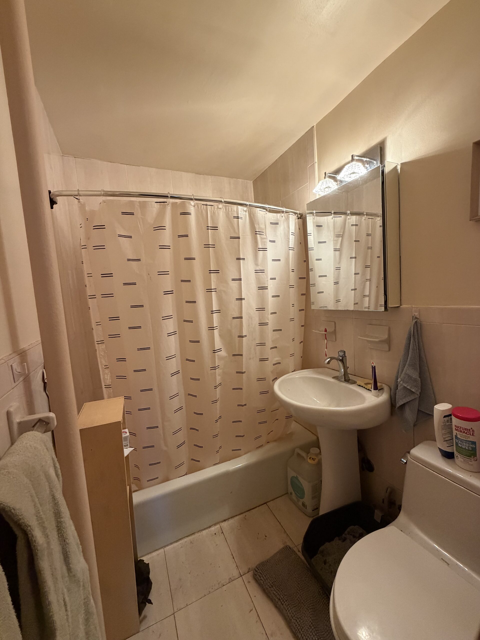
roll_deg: +3.7
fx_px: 259
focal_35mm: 14
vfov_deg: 102.1
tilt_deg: -5.0
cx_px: 240
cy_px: 320
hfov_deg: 85.7
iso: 400
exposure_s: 1/60
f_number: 2.2
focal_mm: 2.22
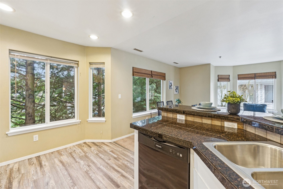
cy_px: 94
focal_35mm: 15
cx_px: 142
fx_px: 118
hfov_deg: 100.4
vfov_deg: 77.3
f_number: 9
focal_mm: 10
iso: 250
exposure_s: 1/2.5
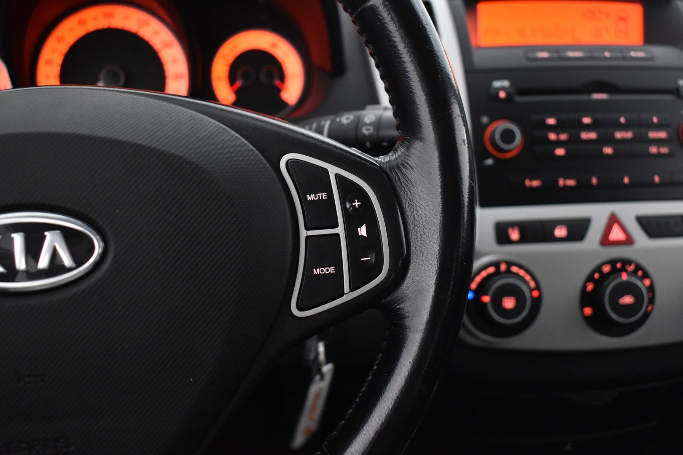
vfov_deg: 36.9
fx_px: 683
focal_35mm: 36
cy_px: 228
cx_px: 342
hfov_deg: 53.1
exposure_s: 1/40
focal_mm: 24
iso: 3200
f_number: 4
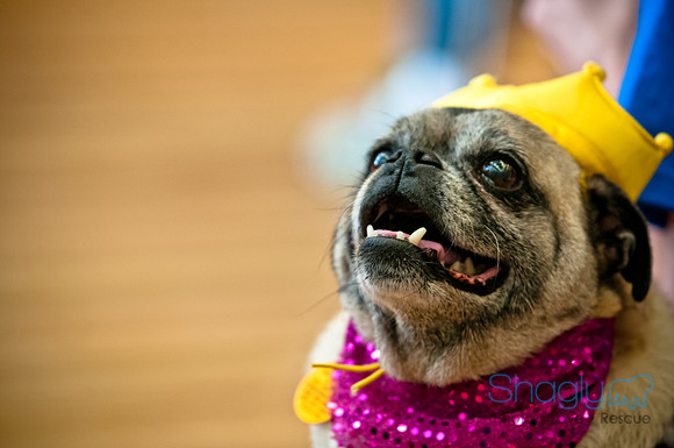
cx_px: 337
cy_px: 224
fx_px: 3365
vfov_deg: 7.6
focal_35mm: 180
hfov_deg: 11.4
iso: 640
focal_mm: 120
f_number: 2.8
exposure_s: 1/125
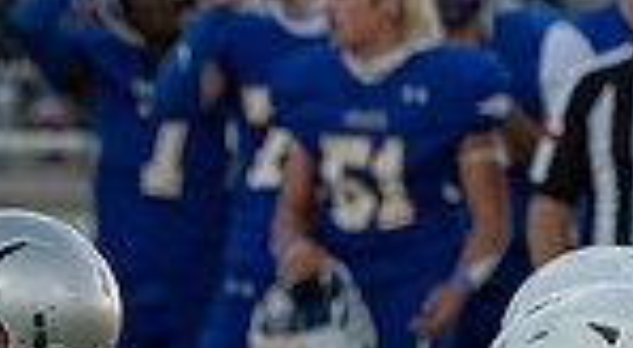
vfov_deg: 0.8
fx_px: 23962
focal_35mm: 1435
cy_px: 632
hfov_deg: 1.5
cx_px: -188
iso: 2000
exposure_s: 1/1250
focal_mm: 309
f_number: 5.6
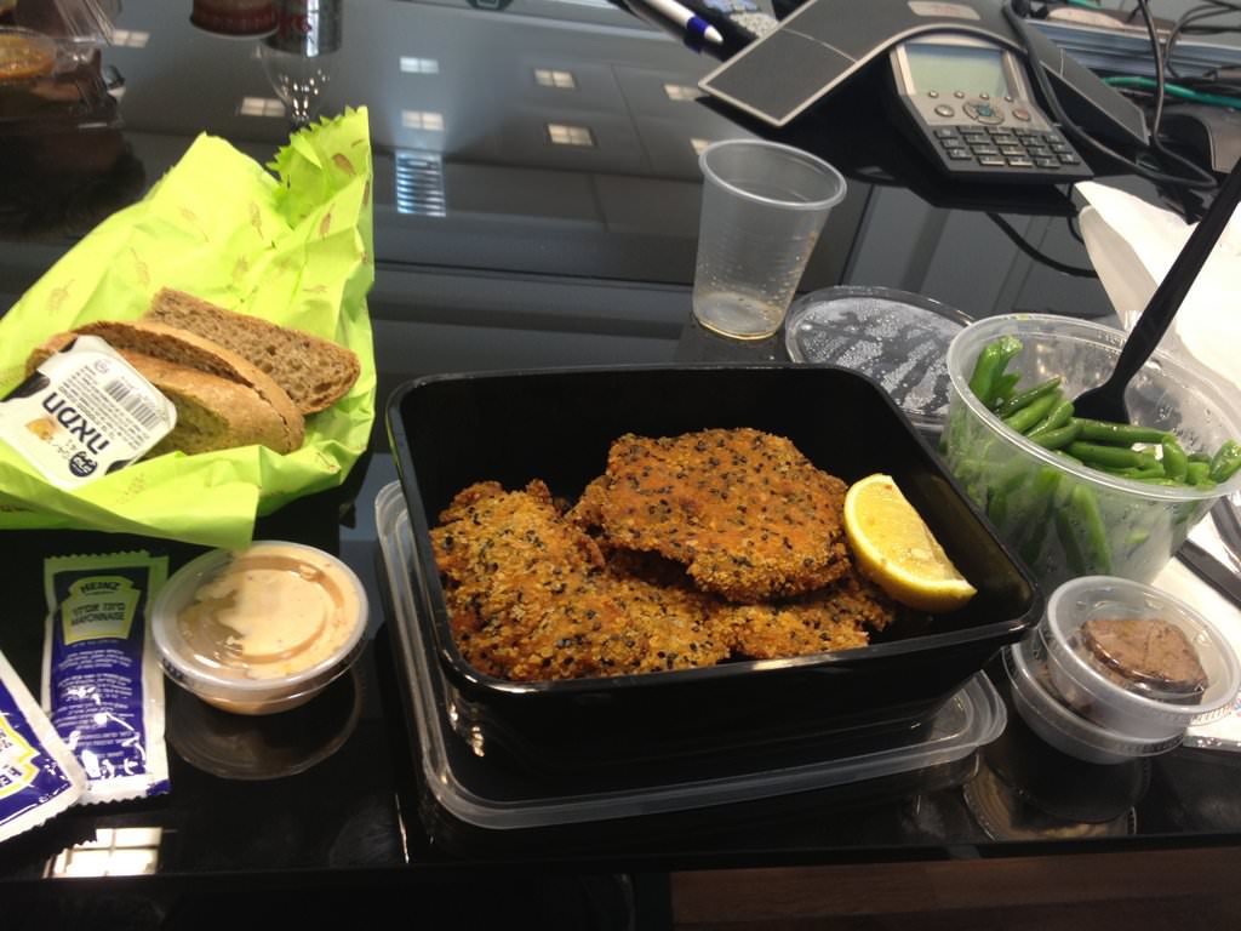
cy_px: 466
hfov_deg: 52.6
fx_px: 1255
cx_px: 620
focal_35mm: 35
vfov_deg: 40.7
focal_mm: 4.28
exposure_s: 1/20
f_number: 2.4
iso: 64
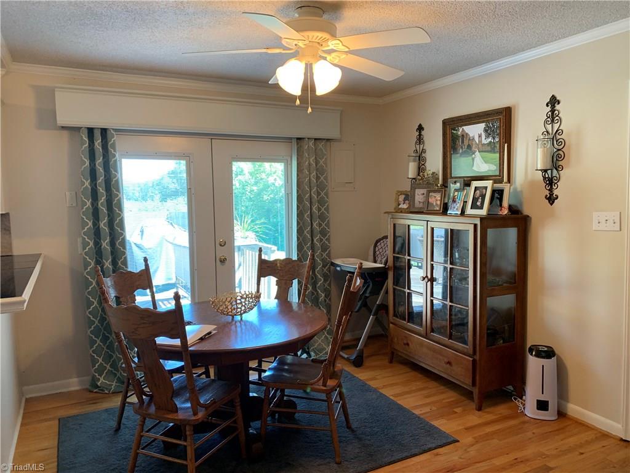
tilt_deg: -5.8
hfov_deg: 67.3
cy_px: 236
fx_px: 473
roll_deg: +1.1
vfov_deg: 53.1
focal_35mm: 26
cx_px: 315
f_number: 1.8
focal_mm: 4.25
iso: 125
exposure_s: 1/60
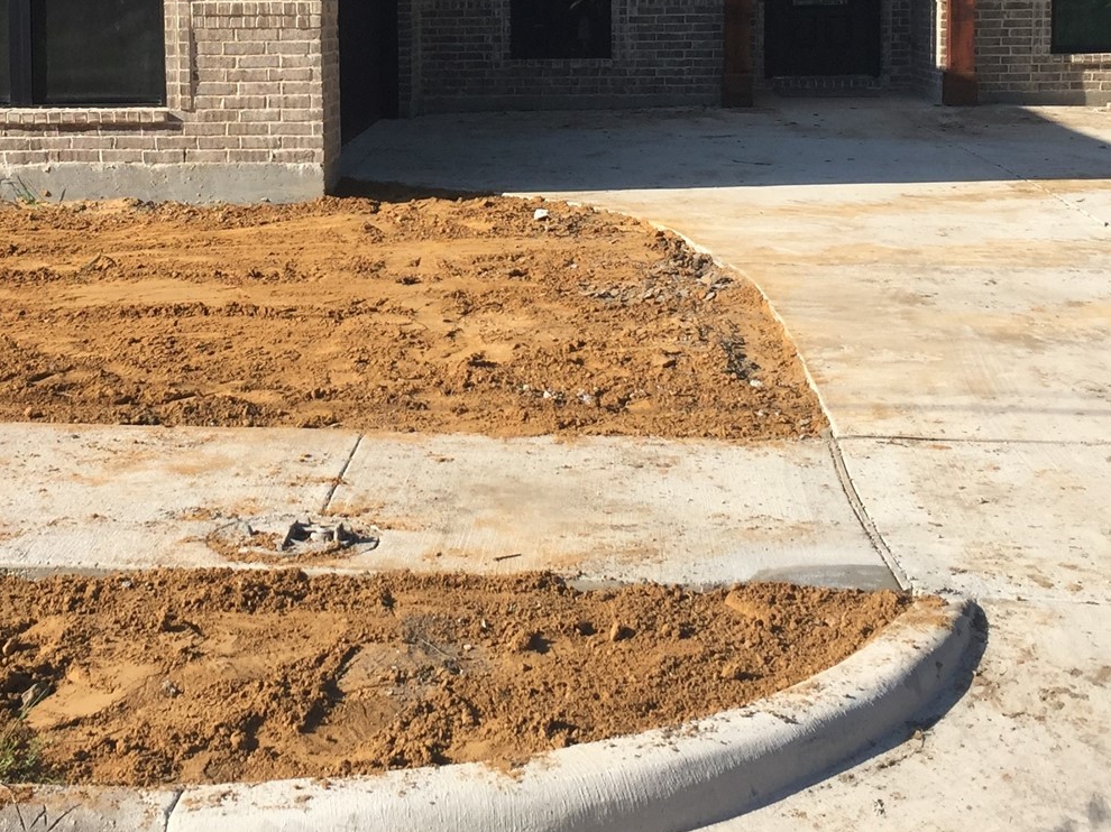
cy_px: 92
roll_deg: +0.1
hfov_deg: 31.9
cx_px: 352
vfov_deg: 23.8
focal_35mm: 60
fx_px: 1925
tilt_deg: -4.2
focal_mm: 4.15
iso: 32
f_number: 2.2
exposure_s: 1/1364
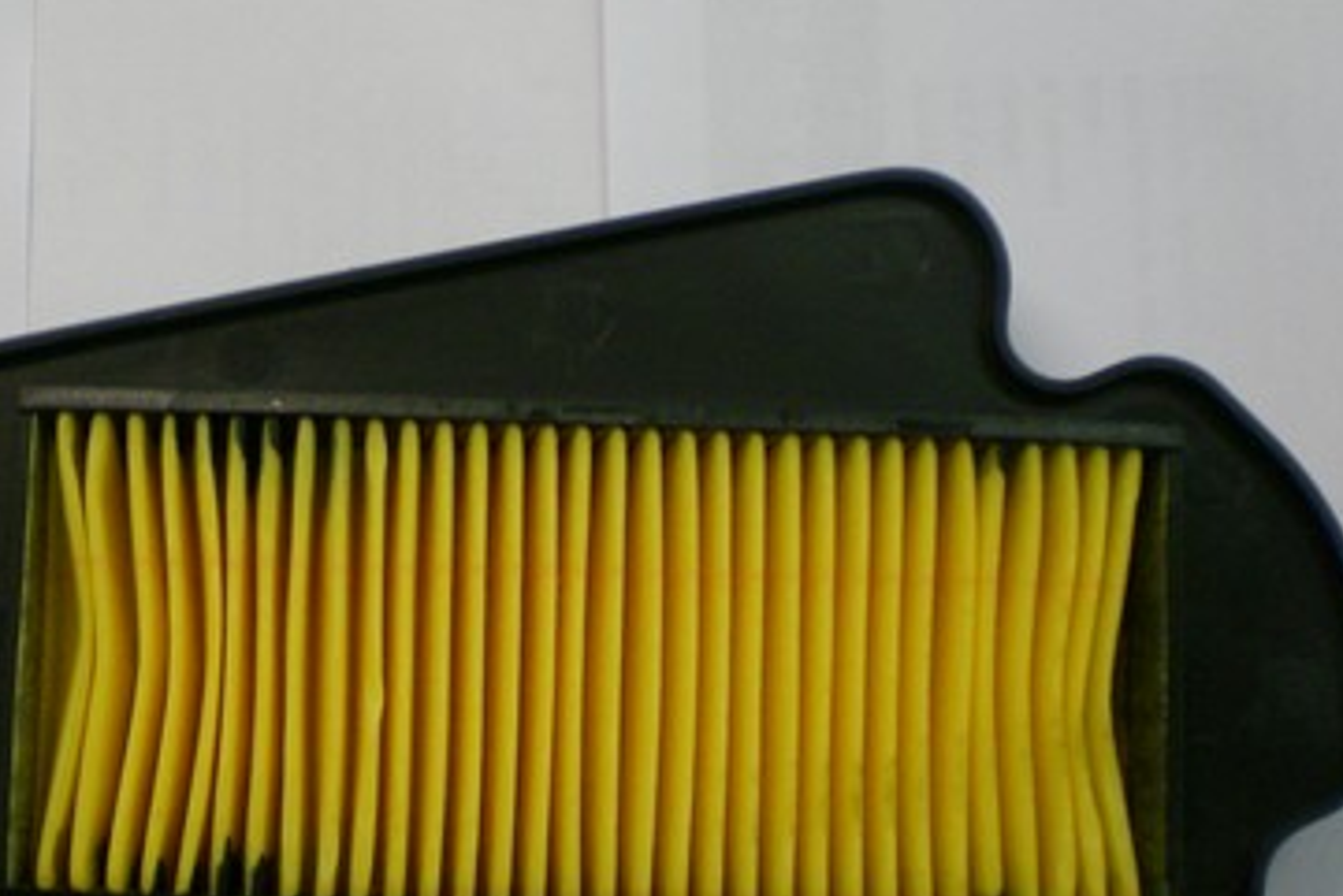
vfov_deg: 19.4
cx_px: 294
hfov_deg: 28.3
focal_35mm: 70
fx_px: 2612
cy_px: 569
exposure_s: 1/33.7
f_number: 3.1
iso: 200
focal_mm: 6.3
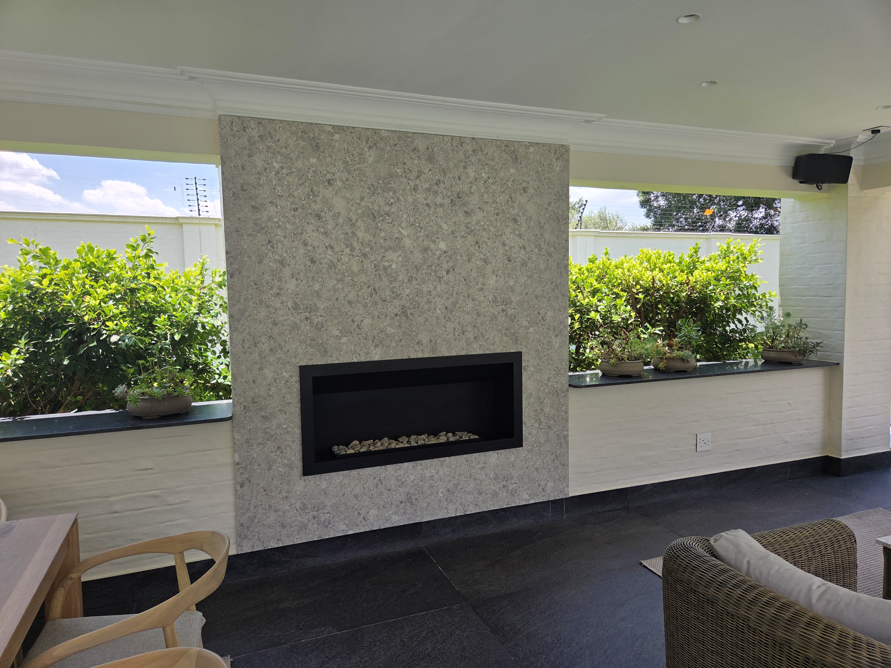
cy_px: 334
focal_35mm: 23
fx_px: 592
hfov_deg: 73.9
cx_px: 446
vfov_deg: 58.9
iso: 80
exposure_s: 1/2186
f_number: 1.8
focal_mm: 5.4
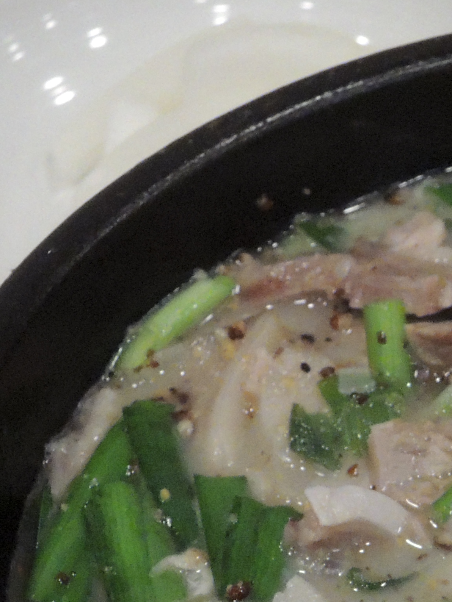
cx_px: 676
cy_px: 602
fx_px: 2019
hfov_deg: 12.2
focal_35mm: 116
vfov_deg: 16.6
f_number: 3.3
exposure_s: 1/160
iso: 1600
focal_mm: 7.2
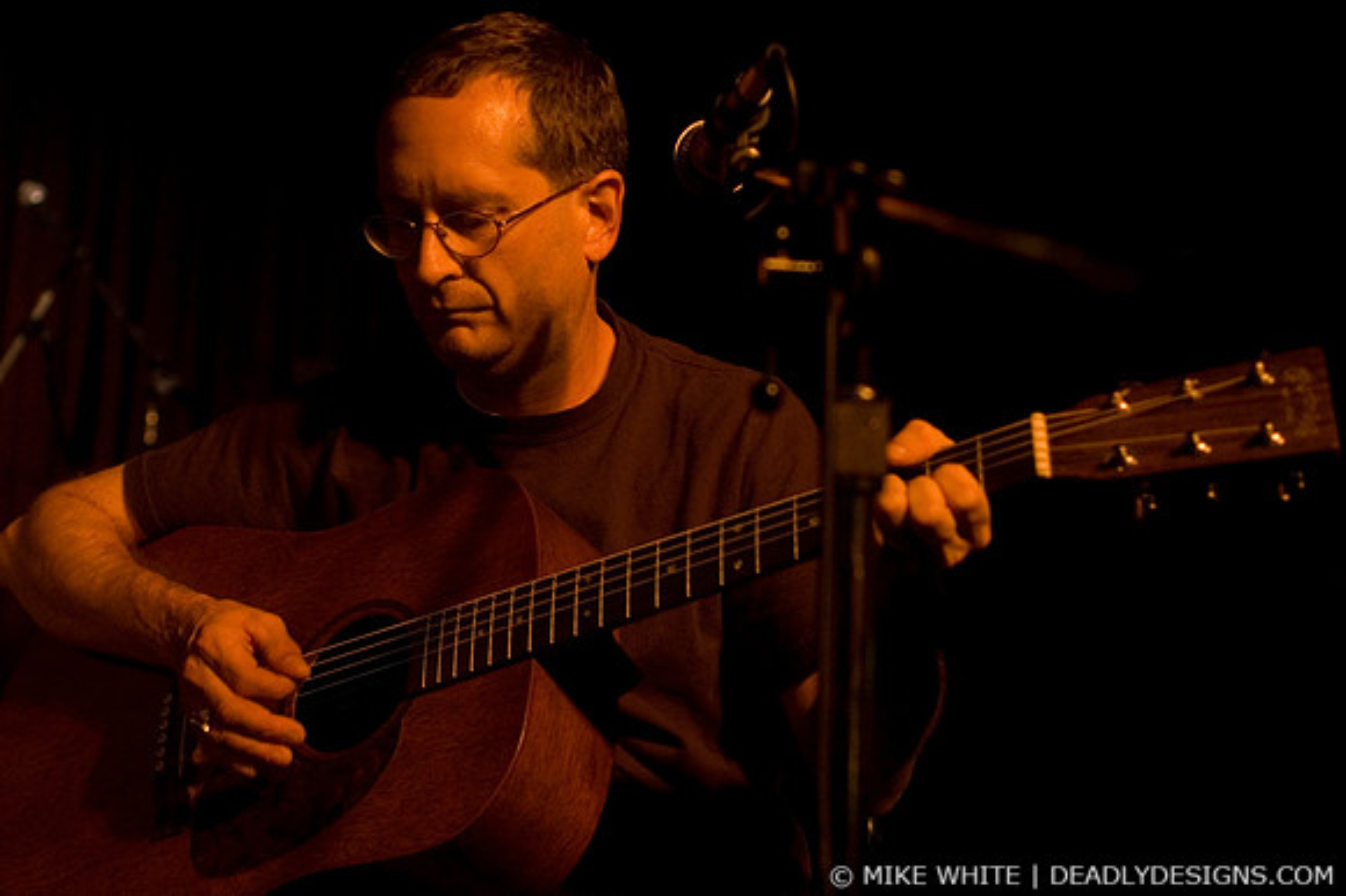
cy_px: 448
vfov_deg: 20.6
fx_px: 2466
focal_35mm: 66
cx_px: 673
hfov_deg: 30.5
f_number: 3.2
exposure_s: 1/50
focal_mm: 44
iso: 800
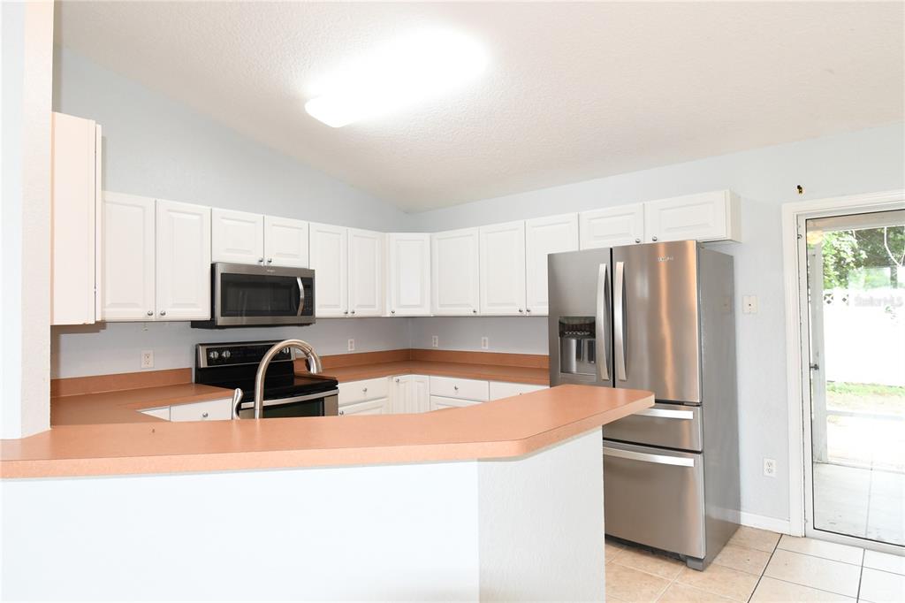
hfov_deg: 84.0
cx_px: 452
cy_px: 302
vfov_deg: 61.9
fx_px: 503
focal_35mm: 20
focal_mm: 10
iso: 500
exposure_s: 1/20
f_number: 7.1
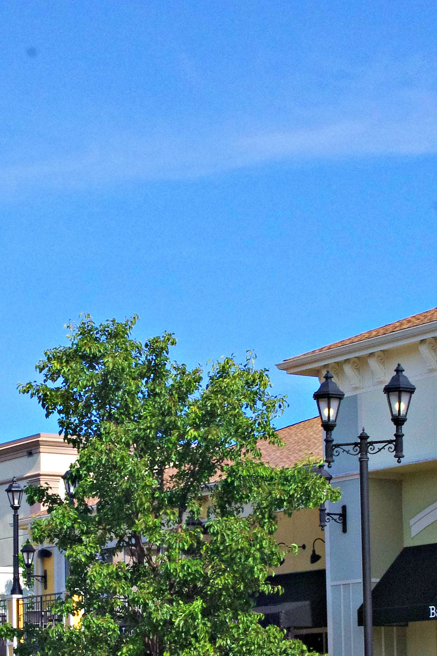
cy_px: 539
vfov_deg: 19.4
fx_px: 1893
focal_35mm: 104
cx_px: 132
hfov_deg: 13.1
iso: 800
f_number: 14
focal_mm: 26.25
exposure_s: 1/640
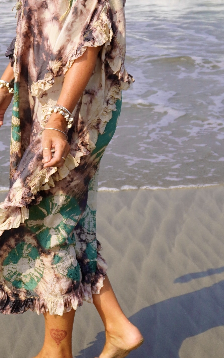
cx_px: 75
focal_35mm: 68
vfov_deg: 29.7
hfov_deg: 19.1
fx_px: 663
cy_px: 87
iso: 100
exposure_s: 1/800
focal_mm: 25
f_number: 5
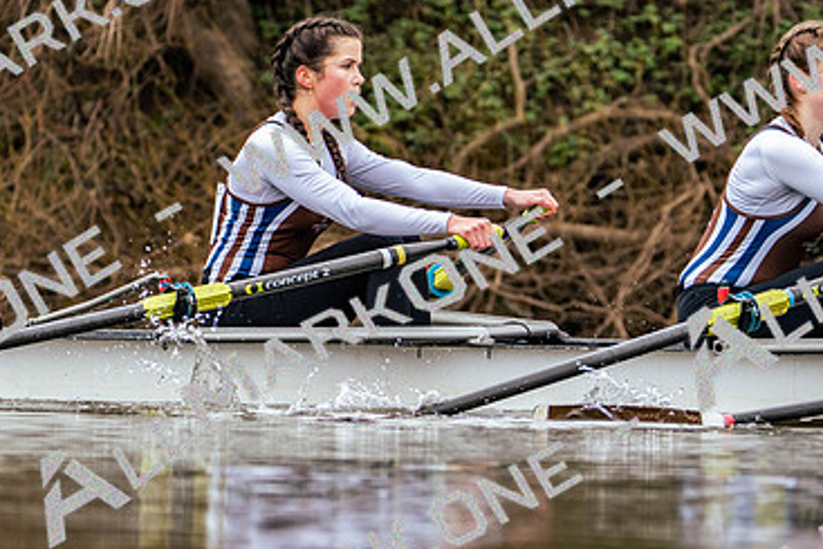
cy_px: 201
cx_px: 496
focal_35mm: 341
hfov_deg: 6.0
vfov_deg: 4.0
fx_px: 7798
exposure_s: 1/2000
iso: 2000
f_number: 6.3
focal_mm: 216
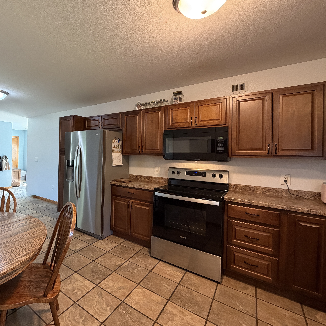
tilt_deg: +0.3
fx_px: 192
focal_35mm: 18
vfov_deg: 80.6
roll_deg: -1.0
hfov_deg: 76.0
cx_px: 89
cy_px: 153
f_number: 2.2
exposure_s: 1/60
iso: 320
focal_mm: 2.22
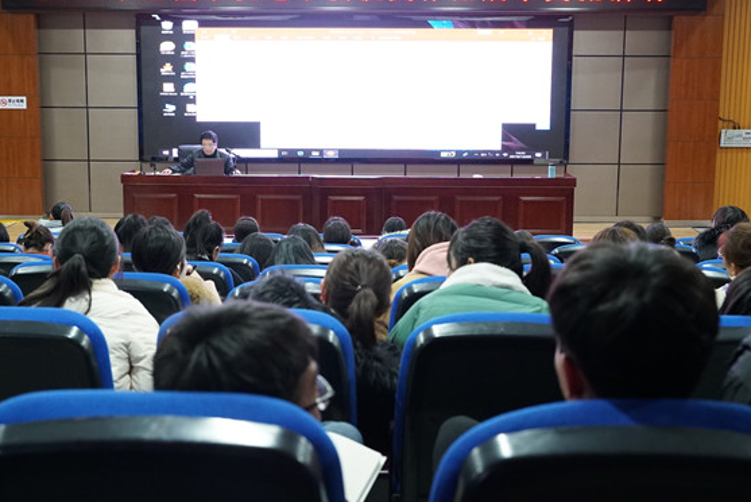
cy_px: 210
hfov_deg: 40.3
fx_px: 1023
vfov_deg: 27.5
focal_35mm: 49
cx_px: 345
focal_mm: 39
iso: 5000
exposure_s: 1/60
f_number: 5
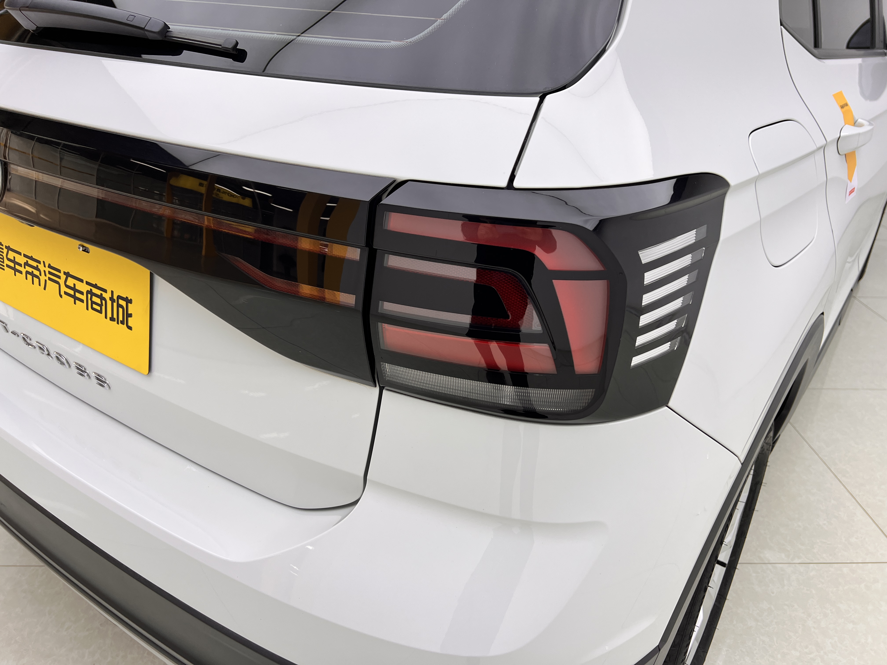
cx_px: 444
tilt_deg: -29.9
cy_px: 332
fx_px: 666
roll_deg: +0.6
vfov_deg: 53.1
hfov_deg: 67.3
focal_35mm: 26
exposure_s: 1/241
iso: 40
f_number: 1.5
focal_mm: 5.7
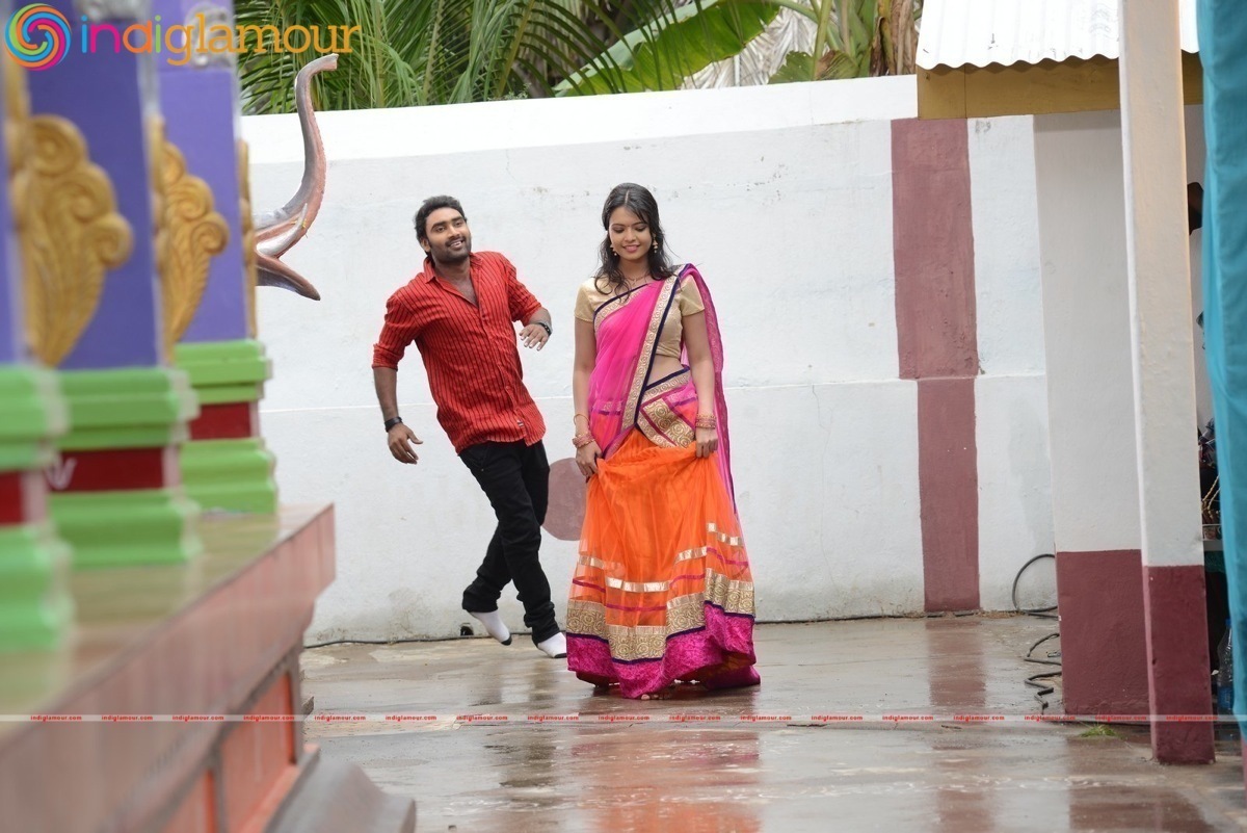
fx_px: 5371
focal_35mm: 155
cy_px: 416
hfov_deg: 13.2
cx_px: 624
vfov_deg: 8.9
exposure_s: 1/400
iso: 320
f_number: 6.3
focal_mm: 155
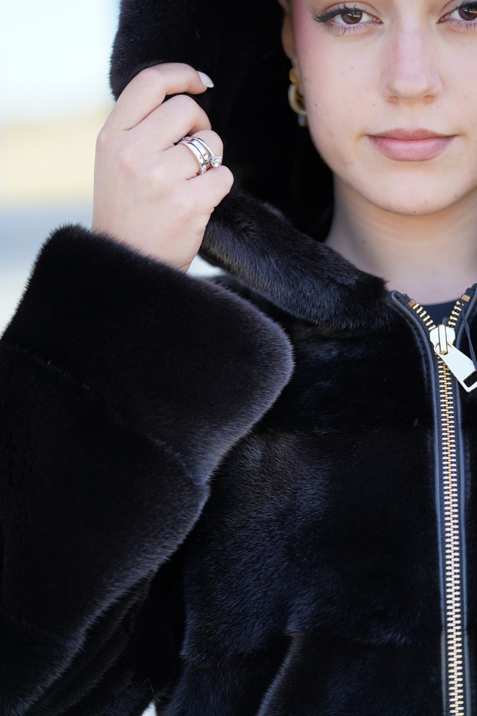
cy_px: 358
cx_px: 238
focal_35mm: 133
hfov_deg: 10.3
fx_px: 2643
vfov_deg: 15.4
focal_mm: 133
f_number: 2.8
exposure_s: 1/250
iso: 160
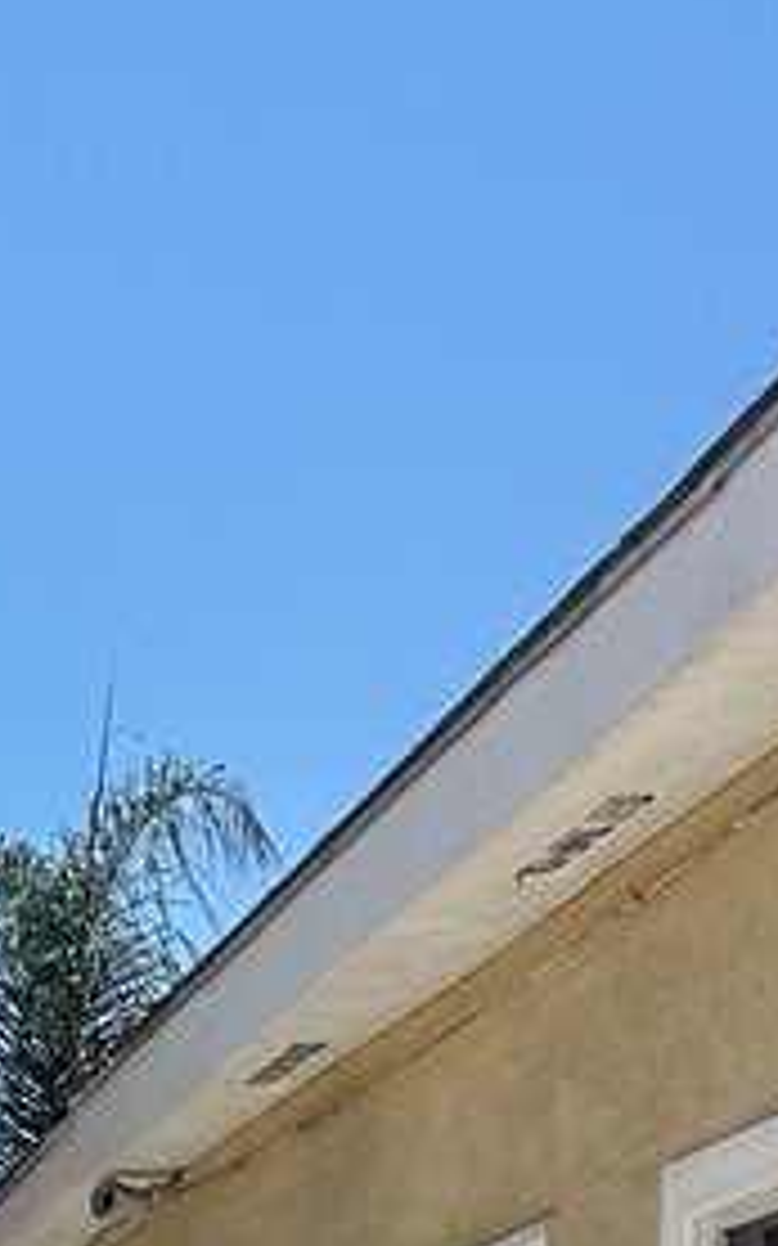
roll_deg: +0.0
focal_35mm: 94
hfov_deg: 12.8
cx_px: -567
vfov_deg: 18.9
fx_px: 3191
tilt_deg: -2.3
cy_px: 1979
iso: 80
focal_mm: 6.86
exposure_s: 1/8197
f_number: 1.78
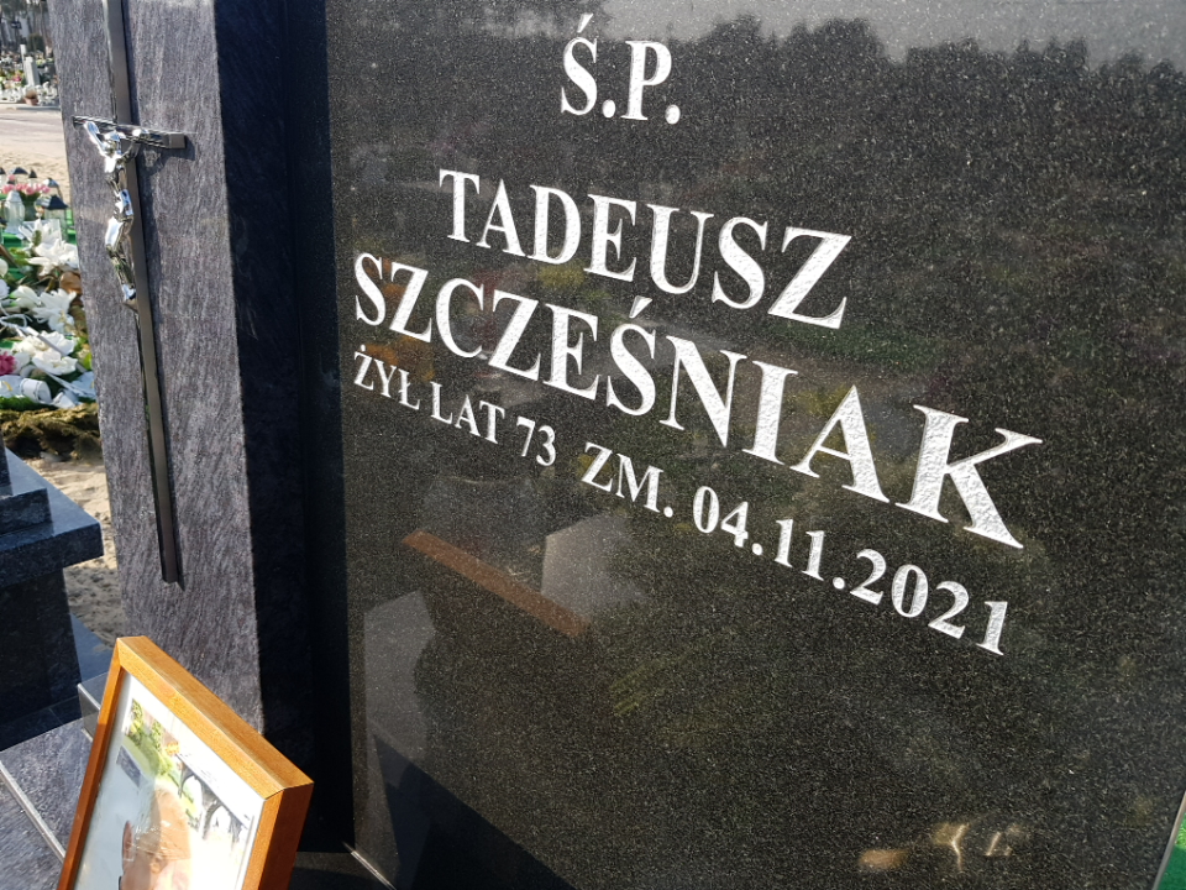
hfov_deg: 67.3
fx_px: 891
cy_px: 445
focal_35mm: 26
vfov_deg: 53.1
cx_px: 593
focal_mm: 4.2
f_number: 1.7
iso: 40
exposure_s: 1/804
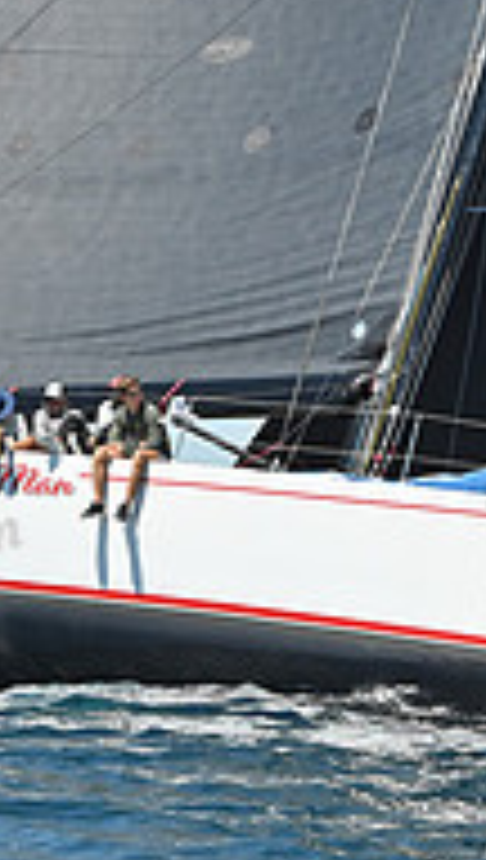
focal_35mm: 270
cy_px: 299
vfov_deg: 8.0
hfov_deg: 4.5
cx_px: 256
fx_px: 6161
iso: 320
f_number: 9
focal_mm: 85
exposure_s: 1/1000
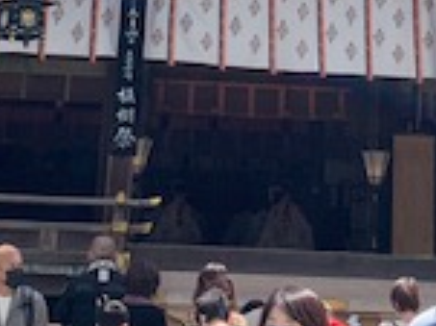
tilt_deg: +20.0
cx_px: 257
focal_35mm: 110
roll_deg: -2.4
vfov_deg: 12.5
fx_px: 1384
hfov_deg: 17.9
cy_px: -211
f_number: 1.8
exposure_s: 1/1779
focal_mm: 4.25
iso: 25
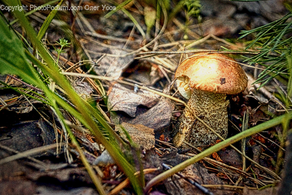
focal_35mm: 82
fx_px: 669
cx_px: 146
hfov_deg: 24.6
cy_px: 98
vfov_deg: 16.6
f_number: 5.6
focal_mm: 55
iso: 1600
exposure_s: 1/60
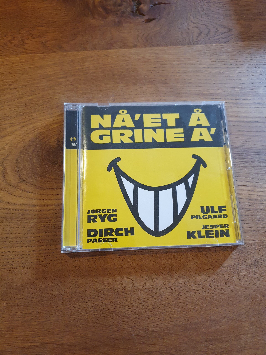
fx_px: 266
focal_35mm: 26
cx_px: 133
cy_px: 178
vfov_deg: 67.3
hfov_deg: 53.1
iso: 250
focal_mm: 4.32
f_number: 1.5
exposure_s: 1/50
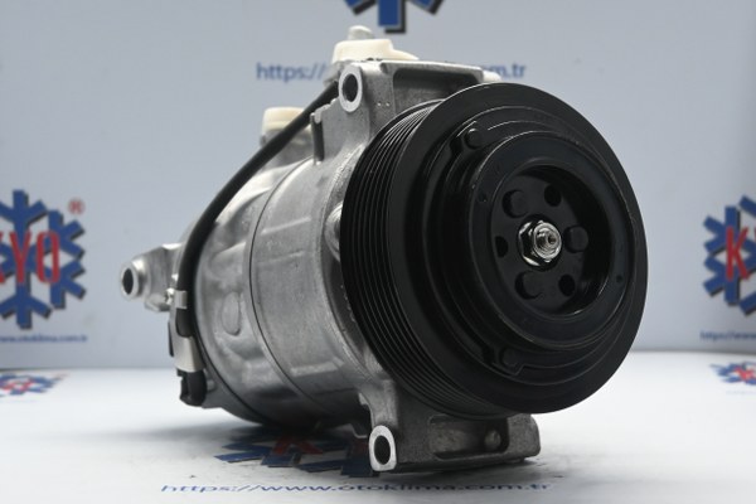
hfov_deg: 27.0
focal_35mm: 75
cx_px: 378
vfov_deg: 18.2
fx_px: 1575
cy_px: 252
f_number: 6.3
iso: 1600
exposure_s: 1/80
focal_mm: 50
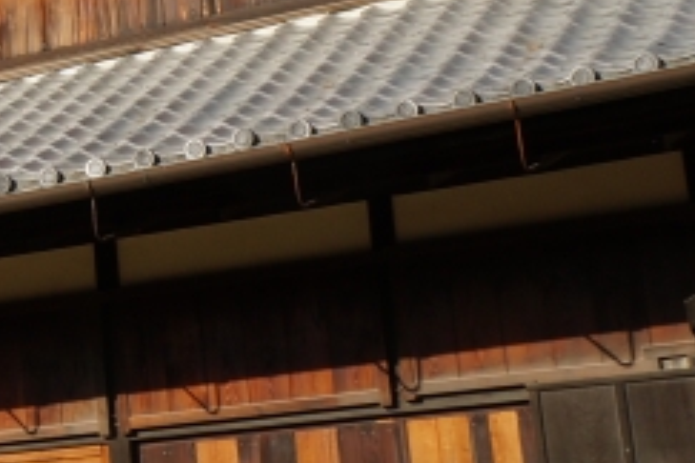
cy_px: 137
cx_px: -418
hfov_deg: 16.4
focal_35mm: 111
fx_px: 2143
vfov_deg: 12.3
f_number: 13
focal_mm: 18
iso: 200
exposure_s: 1/160
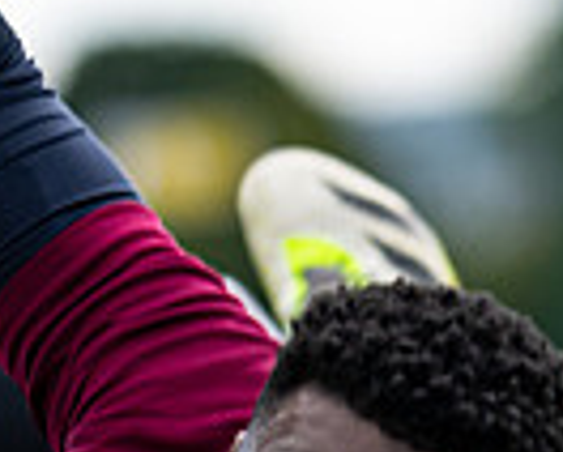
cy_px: 891
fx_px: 16170
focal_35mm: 969
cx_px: 491
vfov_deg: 1.6
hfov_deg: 2.0
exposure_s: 1/3200
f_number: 1.8
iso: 200
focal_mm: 135
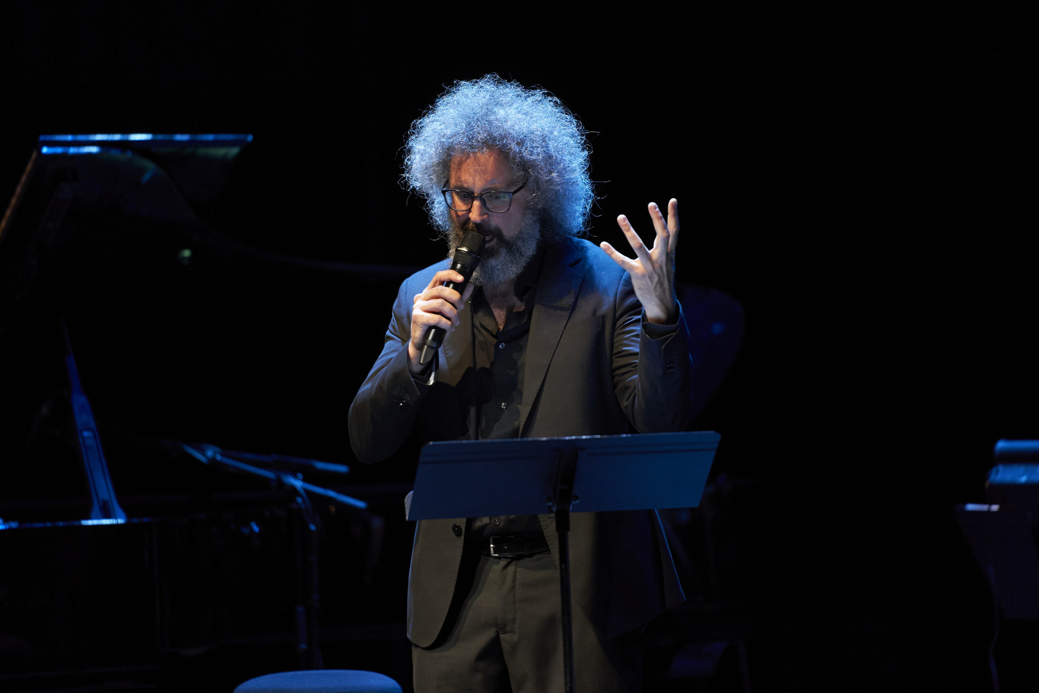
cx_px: 520
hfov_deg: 10.3
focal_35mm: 200
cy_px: 346
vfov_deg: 6.9
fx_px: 5772
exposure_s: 1/200
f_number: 2.8
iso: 4000
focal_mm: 200
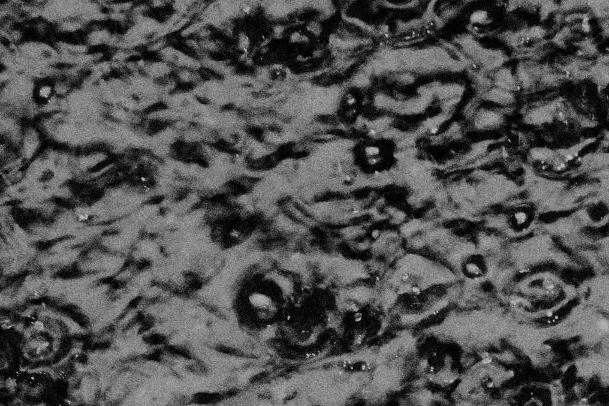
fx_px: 3502
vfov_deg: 6.6
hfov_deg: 9.7
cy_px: 500
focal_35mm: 207
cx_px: 840
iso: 3200
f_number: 5
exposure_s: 1/45
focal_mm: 32.5
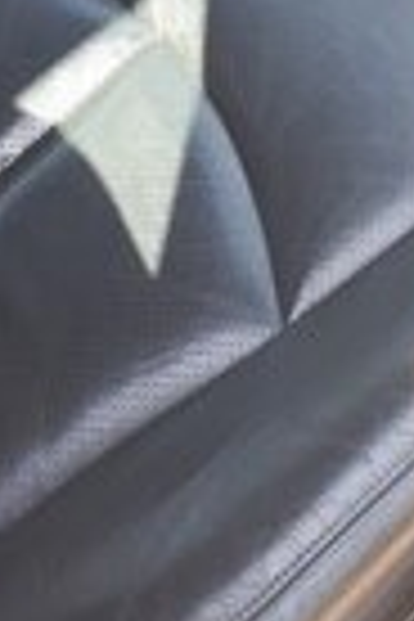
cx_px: 148
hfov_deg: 13.5
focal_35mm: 101
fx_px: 1742
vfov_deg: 17.1
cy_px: -450
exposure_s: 1/100
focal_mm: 3.6
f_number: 1.9
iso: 64
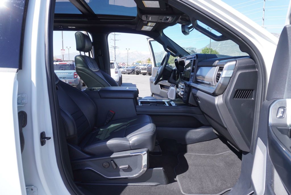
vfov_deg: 53.2
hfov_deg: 73.7
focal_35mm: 24
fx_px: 194
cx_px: 146
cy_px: 98
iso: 100
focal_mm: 16
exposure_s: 1/125
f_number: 5.6
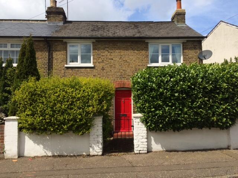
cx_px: 119
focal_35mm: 29
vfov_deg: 48.2
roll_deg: +1.7
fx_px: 199
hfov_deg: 61.7
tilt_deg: +3.2
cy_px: 89
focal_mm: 4.15
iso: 32
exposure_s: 1/1953
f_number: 2.2
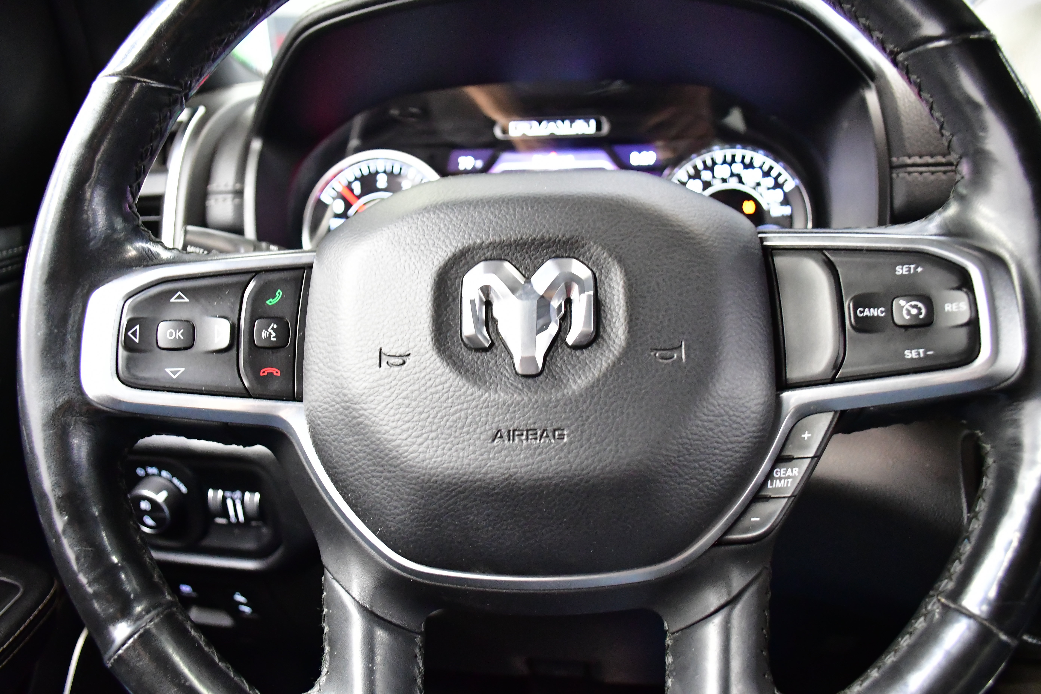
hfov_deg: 67.4
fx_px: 781
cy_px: 347
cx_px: 520
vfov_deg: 47.9
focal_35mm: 27
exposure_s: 1/40
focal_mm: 18
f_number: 4
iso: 5000
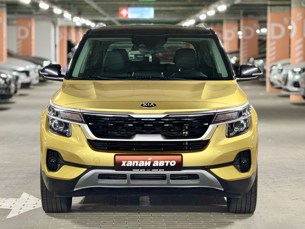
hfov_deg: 16.4
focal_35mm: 120
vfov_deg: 12.3
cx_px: 152
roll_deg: +0.0
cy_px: 114
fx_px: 1057
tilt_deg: -3.0
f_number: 2.8
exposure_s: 1/50
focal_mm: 15.66
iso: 640
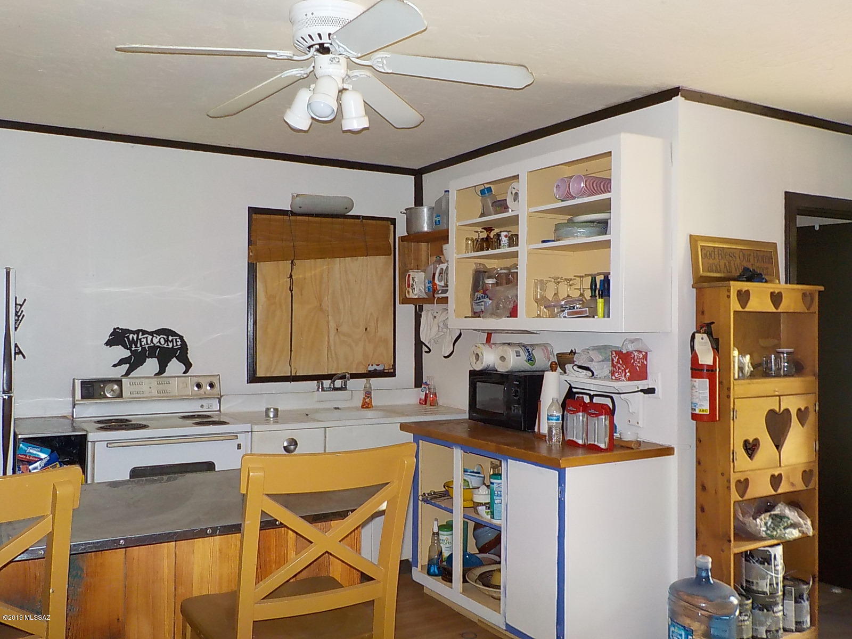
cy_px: 320
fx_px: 738
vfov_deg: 46.8
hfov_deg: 60.0
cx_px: 426
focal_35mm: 30
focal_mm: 4.1
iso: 220
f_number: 3.3
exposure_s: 1/30
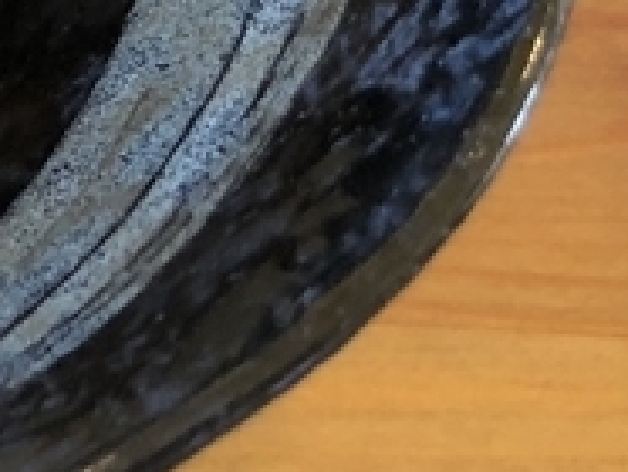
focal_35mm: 154
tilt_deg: -60.0
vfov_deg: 9.3
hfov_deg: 11.1
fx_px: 2797
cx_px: -787
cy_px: -293
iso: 32
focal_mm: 3.99
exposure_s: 1/30
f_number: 1.8
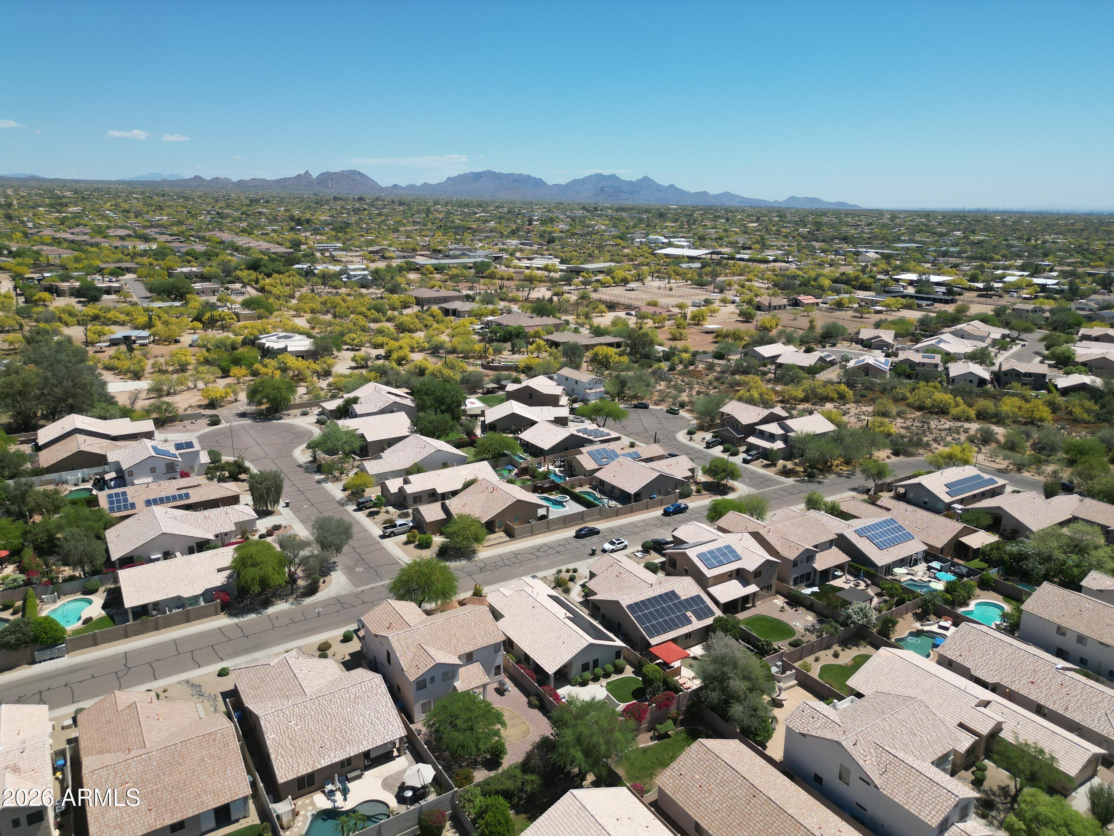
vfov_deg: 56.8
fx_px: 772
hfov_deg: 71.6
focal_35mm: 24
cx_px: 557
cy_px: 418
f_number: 1.7
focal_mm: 6.72
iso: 120
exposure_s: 1/4000
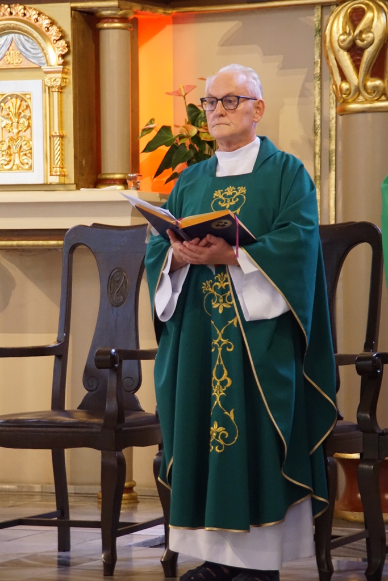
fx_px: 2424
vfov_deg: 13.7
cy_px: 290
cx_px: 194
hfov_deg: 9.2
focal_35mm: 150
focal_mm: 100
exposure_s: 1/30
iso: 3200
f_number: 5.6
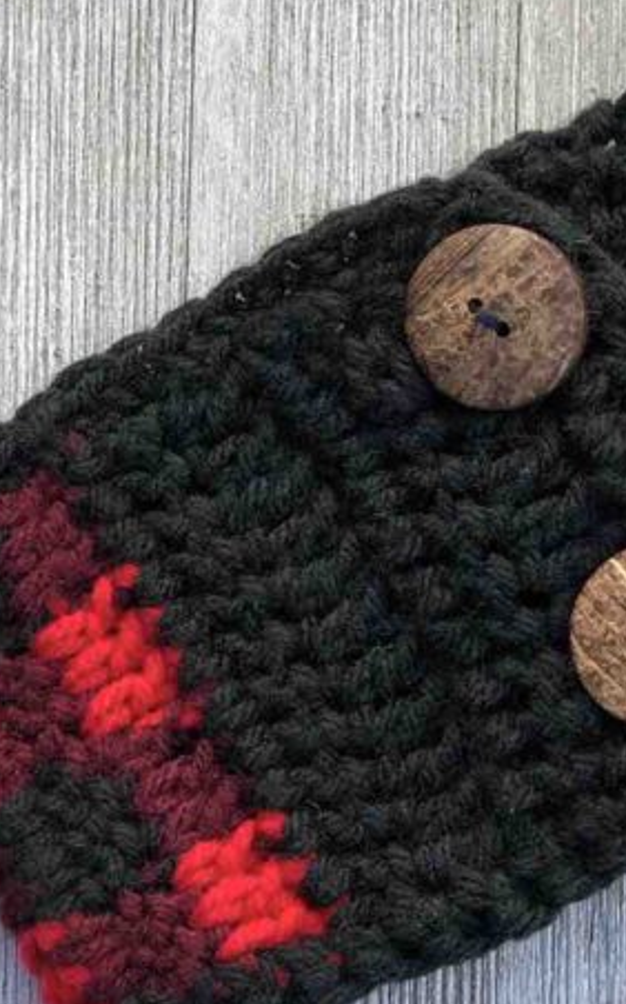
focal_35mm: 125
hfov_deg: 10.4
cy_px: 453
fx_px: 3416
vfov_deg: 16.7
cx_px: 639
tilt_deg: -84.7
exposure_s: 1/120
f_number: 2.4
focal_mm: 6
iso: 20
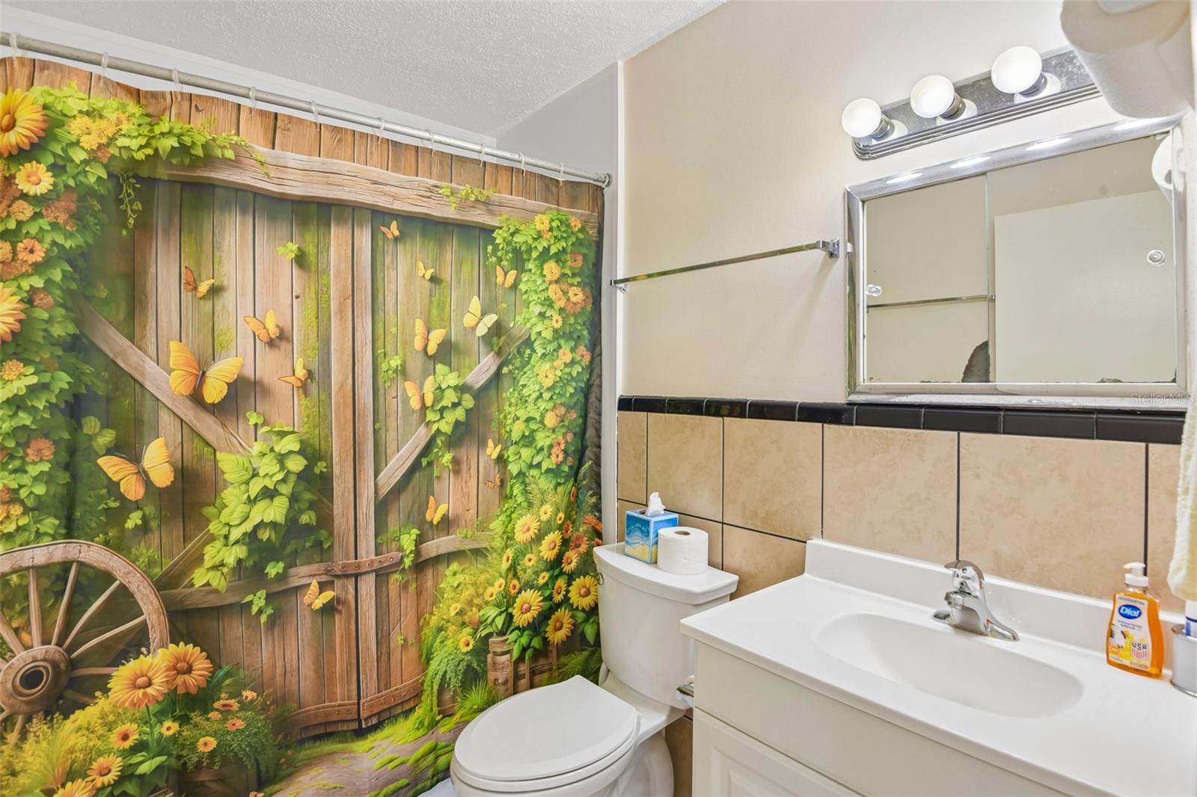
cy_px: 398
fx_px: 598
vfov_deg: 67.4
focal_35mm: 18
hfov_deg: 90.0
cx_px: 598
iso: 400
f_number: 8
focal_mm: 18
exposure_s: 1/13
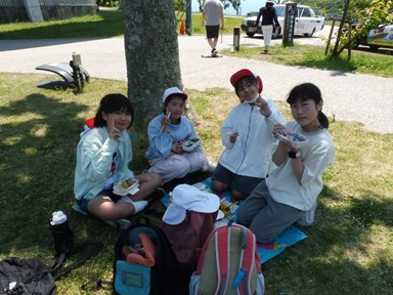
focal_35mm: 25
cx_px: 194
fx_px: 284
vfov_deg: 54.9
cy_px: 153
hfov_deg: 69.4
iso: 100
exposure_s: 1/200
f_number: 6.3
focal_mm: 4.3
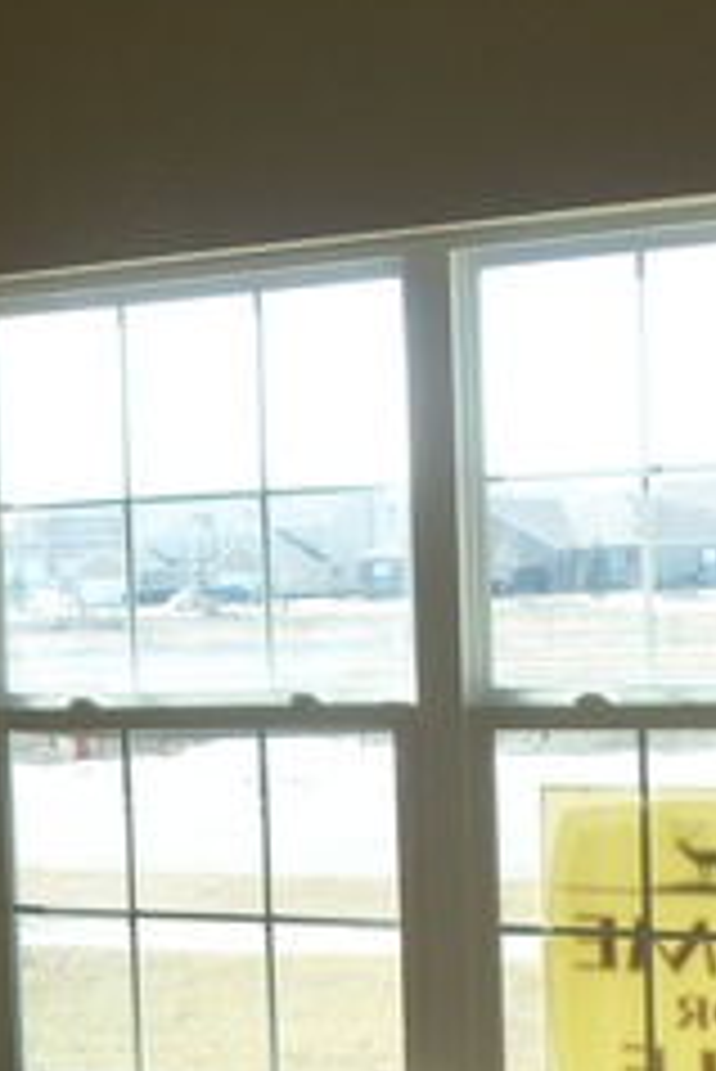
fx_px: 2413
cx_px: 14
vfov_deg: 24.9
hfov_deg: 16.6
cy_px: 729
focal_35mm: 81
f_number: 3.4
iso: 80
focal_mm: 5.2
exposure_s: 1/125
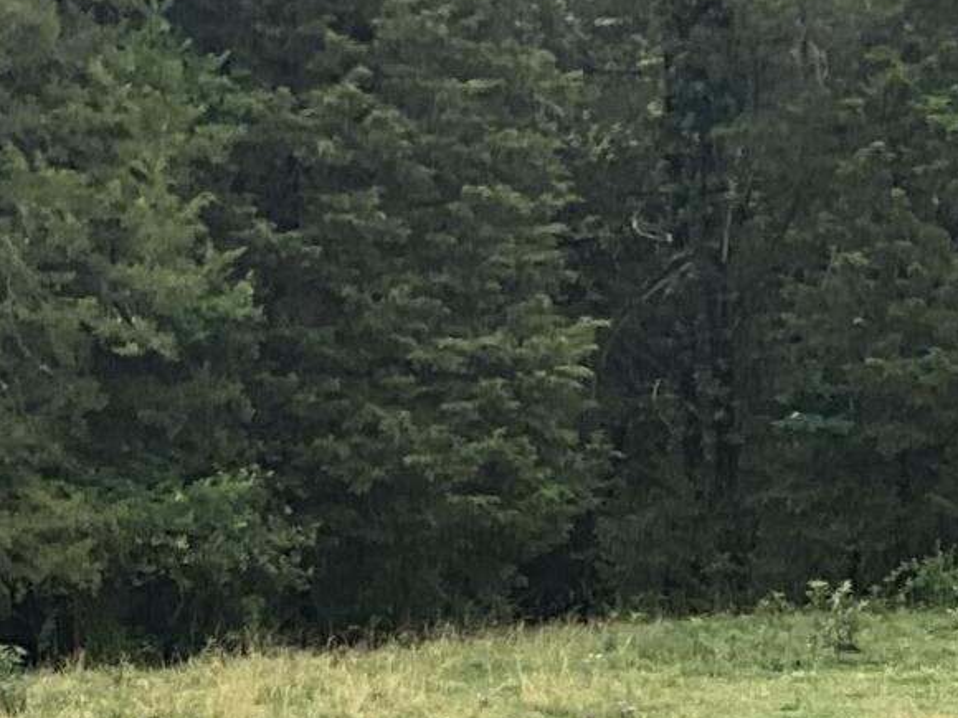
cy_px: 1144
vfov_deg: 9.6
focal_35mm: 150
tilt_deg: -15.4
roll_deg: +1.1
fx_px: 4151
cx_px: 1011
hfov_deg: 13.0
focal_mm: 3
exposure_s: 1/657
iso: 25
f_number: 1.8
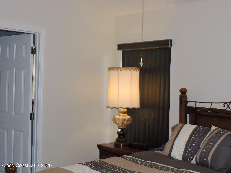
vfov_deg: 29.1
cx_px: 116
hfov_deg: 38.2
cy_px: 86
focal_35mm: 50
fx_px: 334
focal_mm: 8.9
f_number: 3.6
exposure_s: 1/30
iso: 200
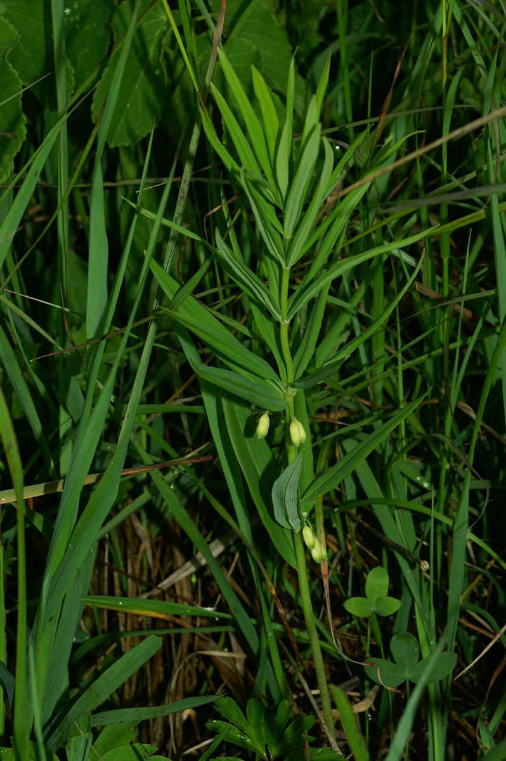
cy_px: 380
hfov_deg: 11.4
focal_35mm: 120
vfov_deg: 17.1
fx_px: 2534
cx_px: 253
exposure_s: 1/125
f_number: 14
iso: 100
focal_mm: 80
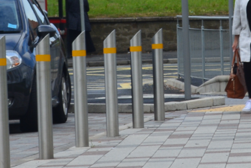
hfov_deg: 4.7
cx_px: 402
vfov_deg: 3.2
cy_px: 290
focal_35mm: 433
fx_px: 3017
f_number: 11
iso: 160
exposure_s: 1/125
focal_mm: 55
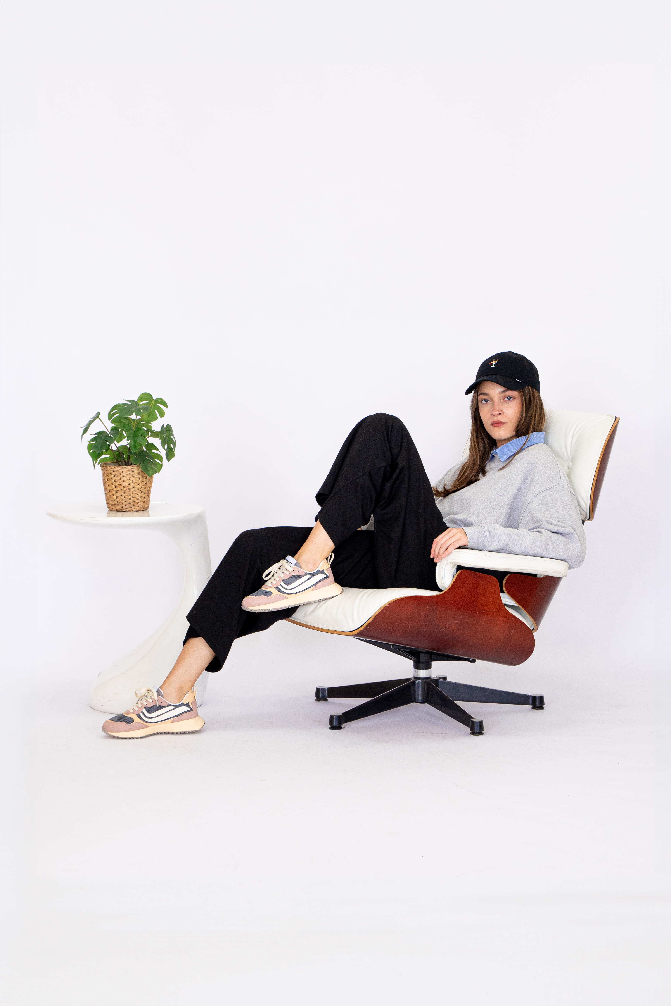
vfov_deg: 25.1
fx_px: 2264
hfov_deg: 16.9
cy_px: 503
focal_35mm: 81
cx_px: 336
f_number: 5
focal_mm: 54
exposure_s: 1/100
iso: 640
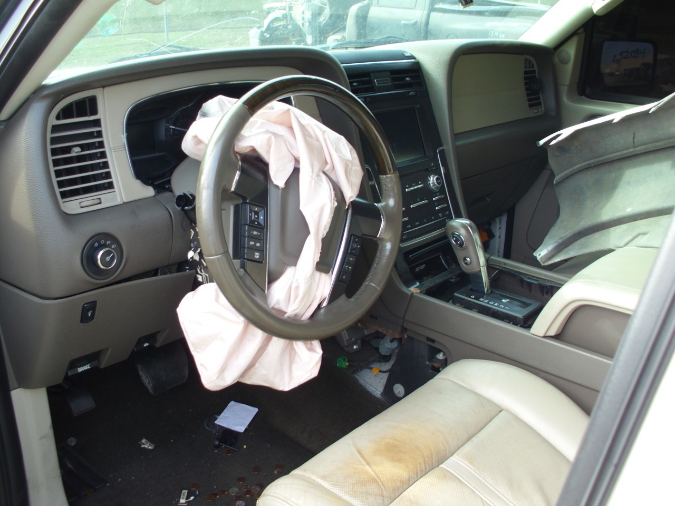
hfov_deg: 49.0
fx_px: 741
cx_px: 338
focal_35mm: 38
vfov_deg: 37.7
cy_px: 253
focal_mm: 6.3
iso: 50
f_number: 2.9
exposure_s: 1/60
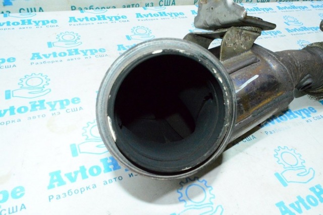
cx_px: 162
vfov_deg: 47.8
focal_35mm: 27
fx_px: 242
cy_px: 108
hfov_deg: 67.4
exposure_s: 1/80
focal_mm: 18
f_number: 22
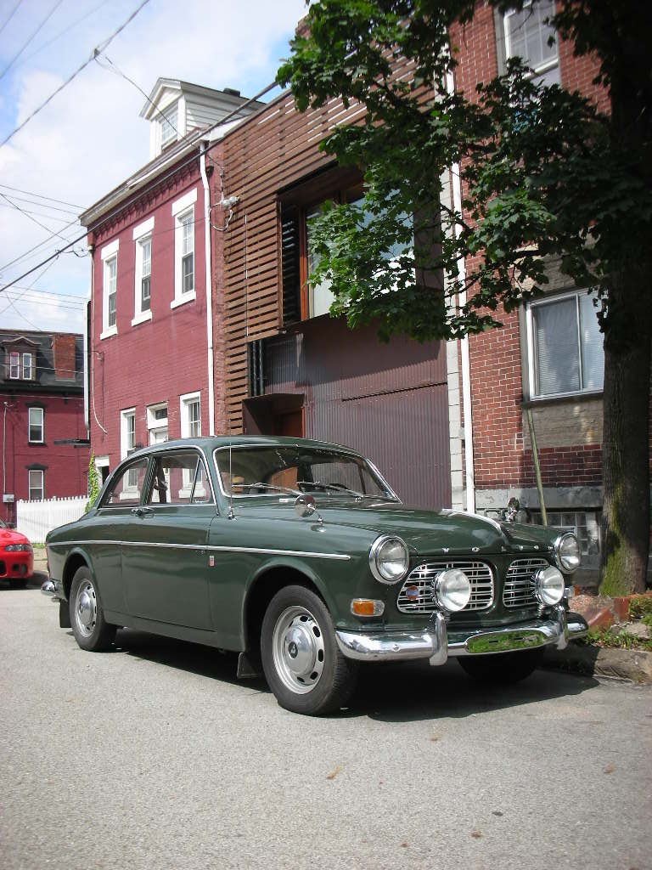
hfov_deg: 40.7
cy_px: 435
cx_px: 326
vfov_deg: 52.6
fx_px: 879
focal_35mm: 35
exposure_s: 1/477
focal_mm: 5.8
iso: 50
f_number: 3
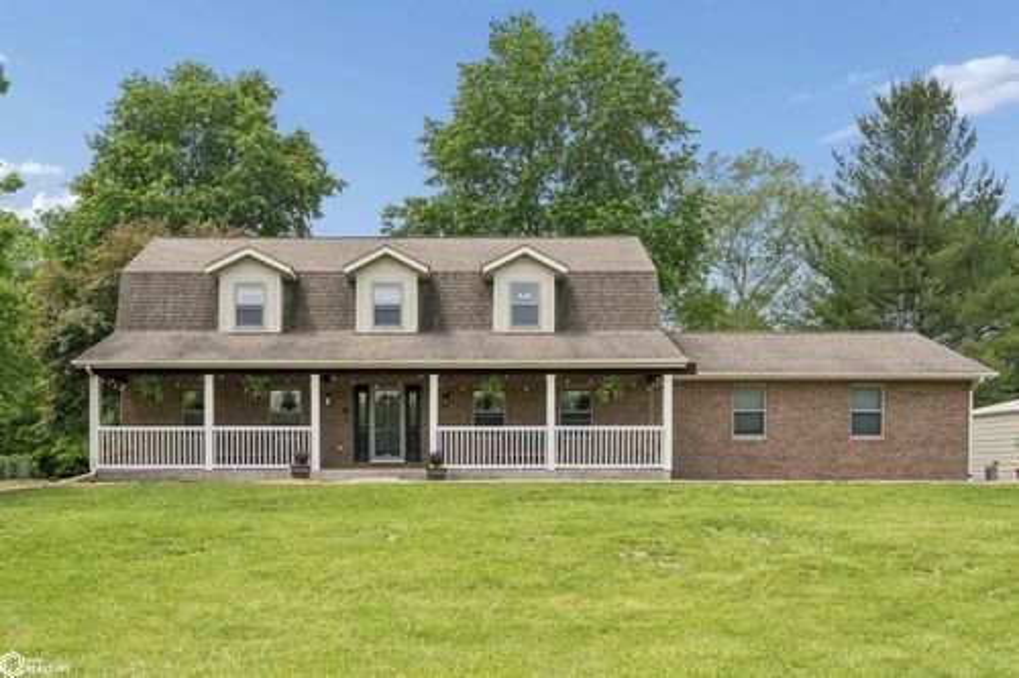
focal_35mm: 30
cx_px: 510
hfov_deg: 61.9
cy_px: 339
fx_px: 849
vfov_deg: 43.6
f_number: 9
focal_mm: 20
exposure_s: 1/500
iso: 400
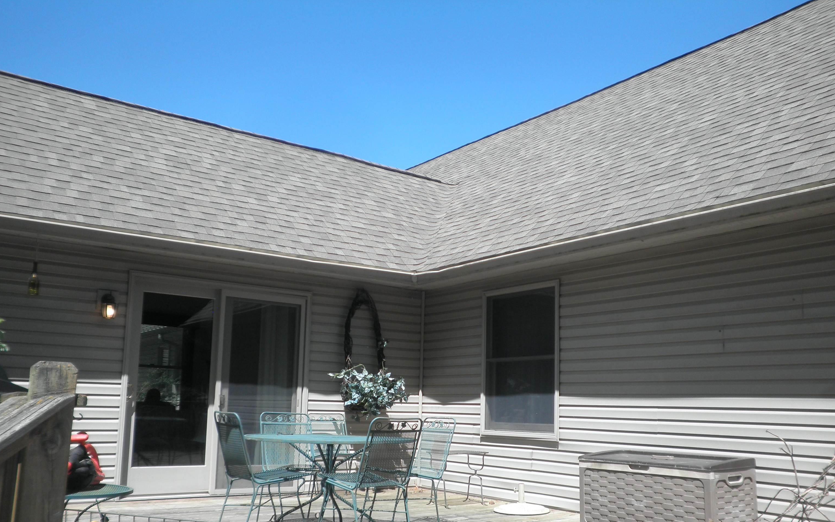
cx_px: 418
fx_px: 751
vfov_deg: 38.2
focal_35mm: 33
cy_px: 313
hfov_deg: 58.1
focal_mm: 5.5
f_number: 2.8
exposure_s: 1/640
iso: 64
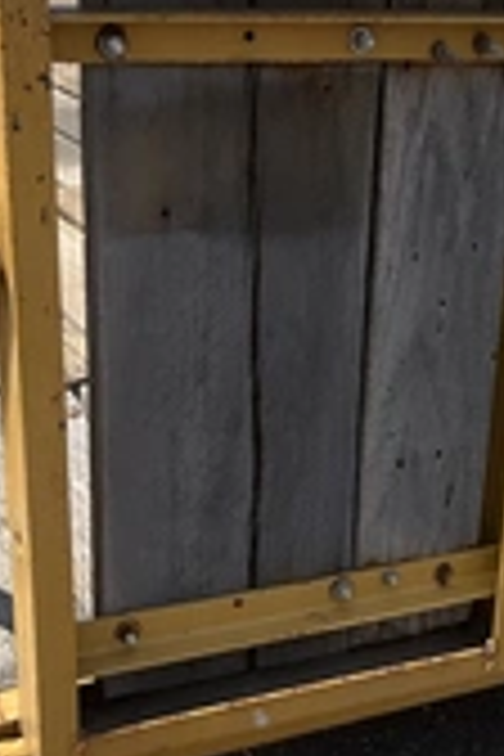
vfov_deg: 27.7
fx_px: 1512
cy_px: 554
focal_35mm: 72
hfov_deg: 18.3
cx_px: 544
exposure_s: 1/1451
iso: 25
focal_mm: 3
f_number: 1.8
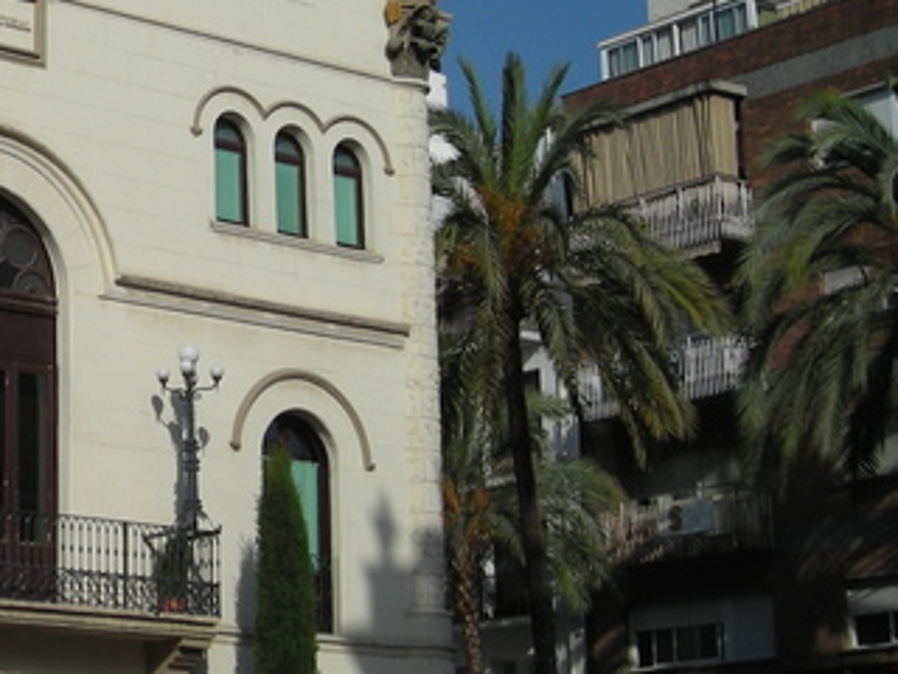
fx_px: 2464
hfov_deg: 19.7
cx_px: -93
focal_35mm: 95
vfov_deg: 15.6
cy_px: 292
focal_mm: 6.3
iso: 50
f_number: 6.4
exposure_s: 1/380
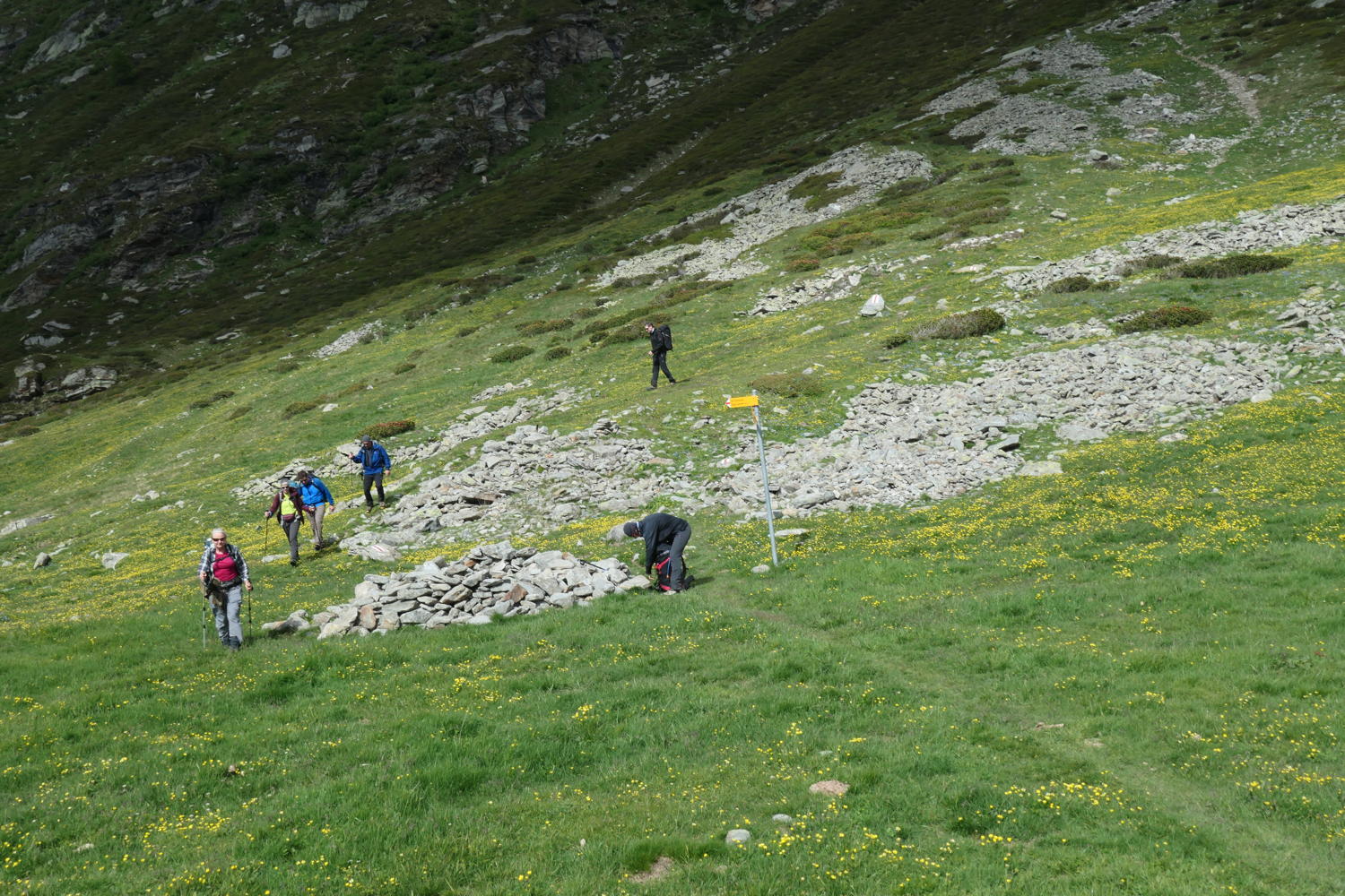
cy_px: 448
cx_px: 672
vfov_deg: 35.1
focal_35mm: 38
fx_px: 1420
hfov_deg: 50.7
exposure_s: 1/800
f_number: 5.6
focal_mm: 14
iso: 200
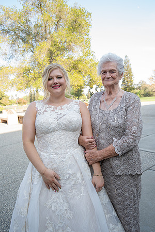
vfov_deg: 69.4
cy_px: 116
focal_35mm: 26
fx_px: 168
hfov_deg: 49.6
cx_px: 78
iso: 160
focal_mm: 26
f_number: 4.5
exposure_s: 1/80
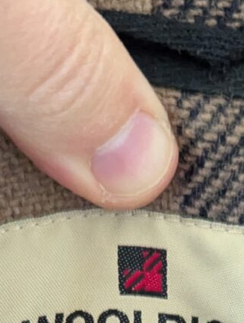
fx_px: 1068
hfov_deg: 13.0
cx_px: 196
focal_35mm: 114
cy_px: 629
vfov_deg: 14.5
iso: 1914
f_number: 1.85
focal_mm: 6.81
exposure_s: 1/38.4
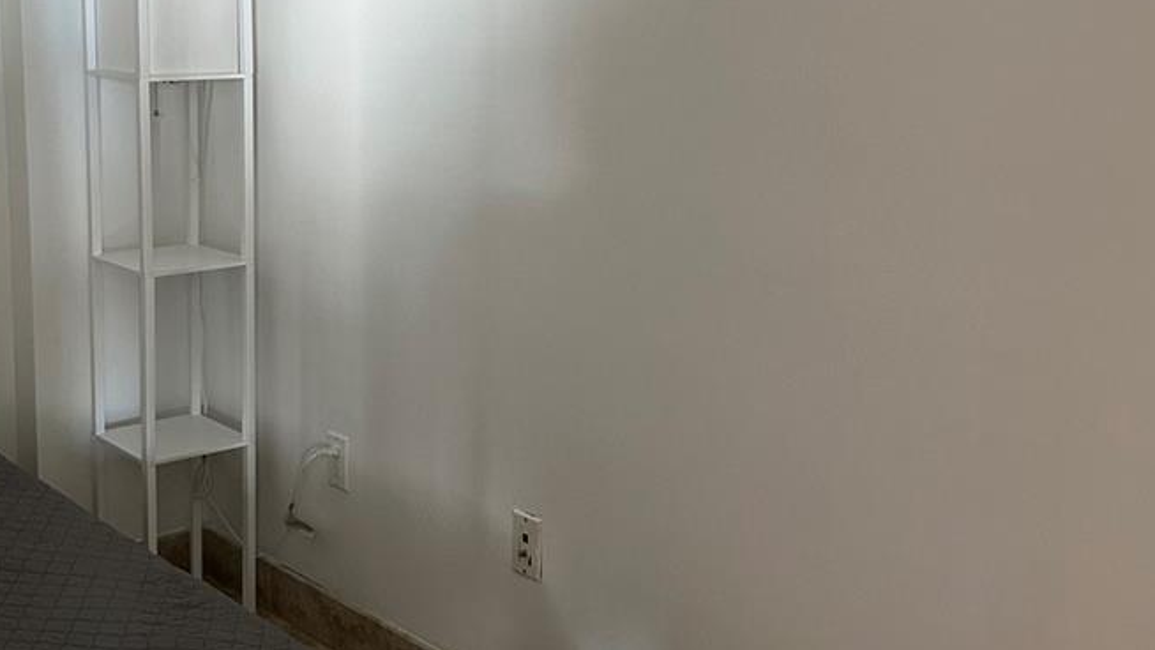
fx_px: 1470
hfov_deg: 42.4
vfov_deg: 24.9
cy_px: 249
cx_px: 404
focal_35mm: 48
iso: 500
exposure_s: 1/60
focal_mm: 6.86
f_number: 1.78
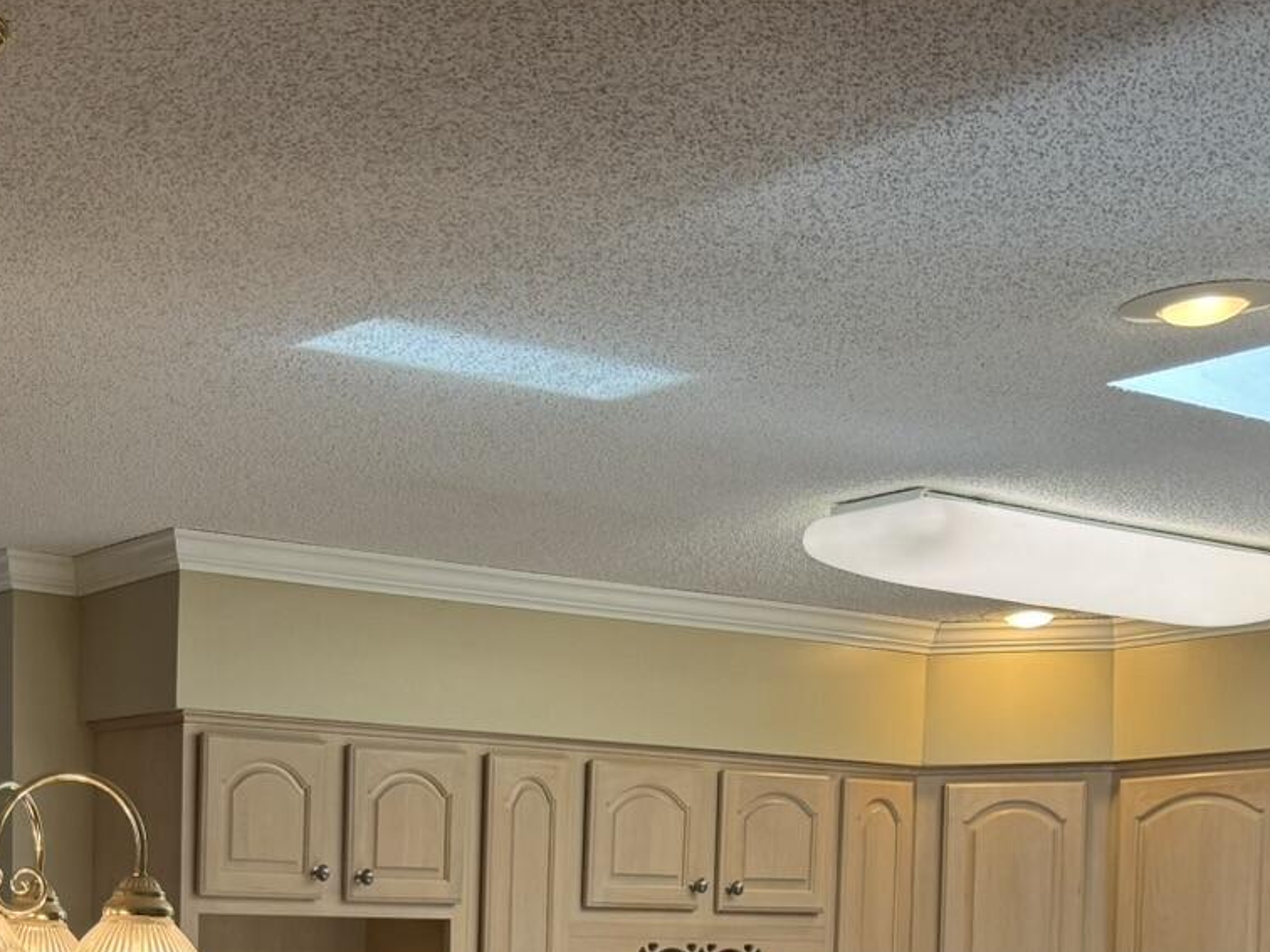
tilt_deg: -4.0
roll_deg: -0.1
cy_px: 1162
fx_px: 2385
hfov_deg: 27.8
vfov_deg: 21.0
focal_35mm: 65
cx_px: -49
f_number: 1.78
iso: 64
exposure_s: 1/125
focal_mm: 6.76
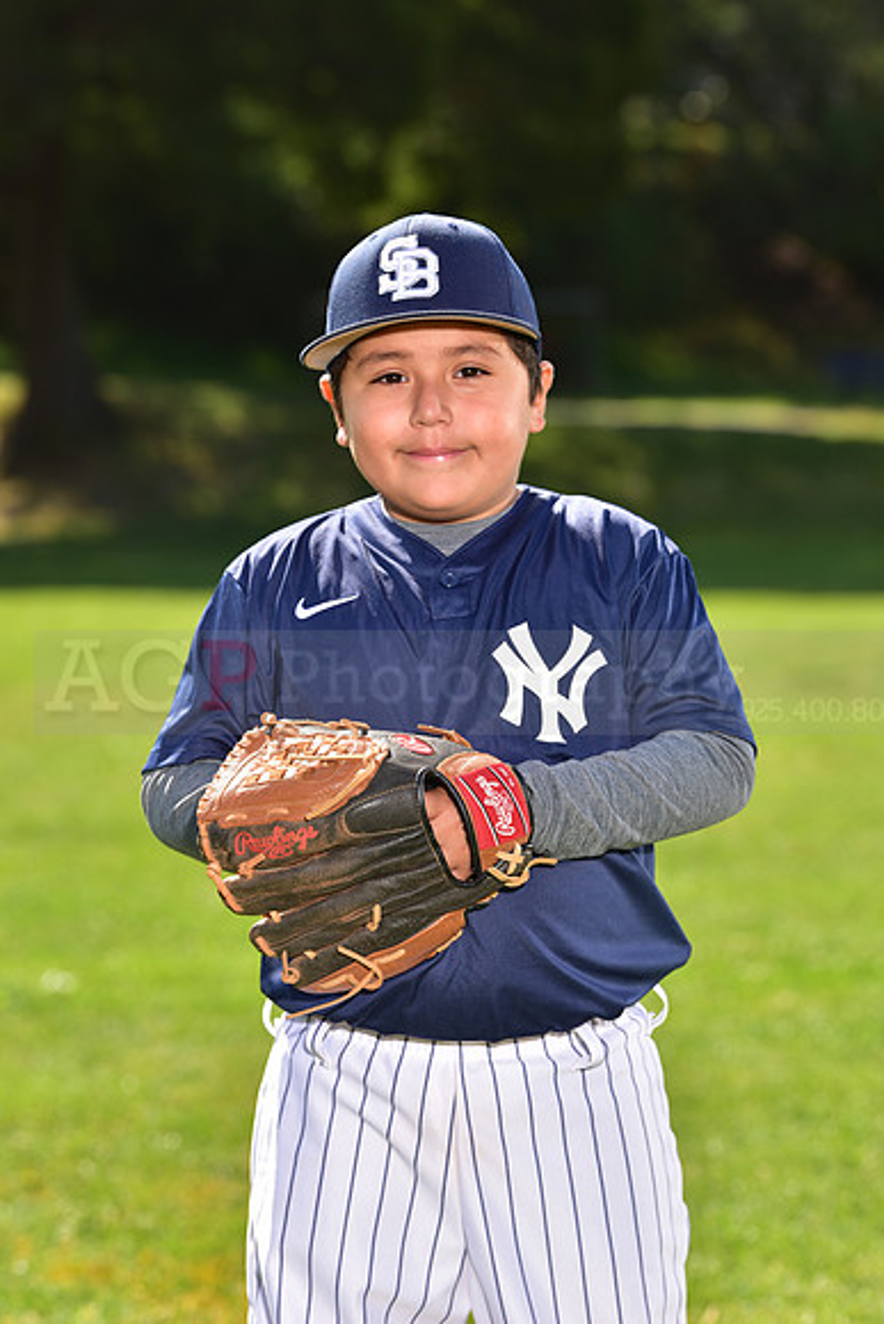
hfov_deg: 10.2
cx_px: 442
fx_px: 4969
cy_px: 662
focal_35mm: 135
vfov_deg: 15.2
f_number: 5.6
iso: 100
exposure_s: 1/250
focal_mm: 135
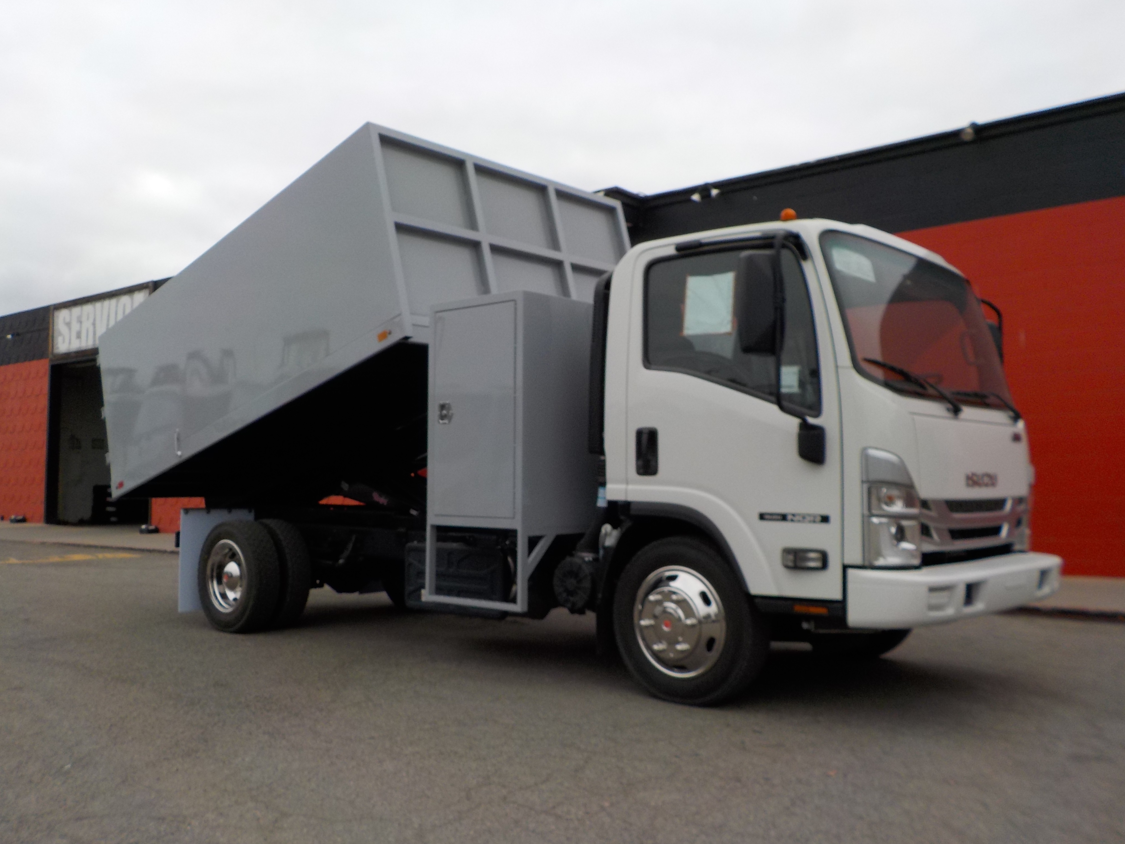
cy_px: 422
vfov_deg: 46.8
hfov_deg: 60.0
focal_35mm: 30
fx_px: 975
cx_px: 562
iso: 125
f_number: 3.3
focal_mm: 4.1
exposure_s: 1/640
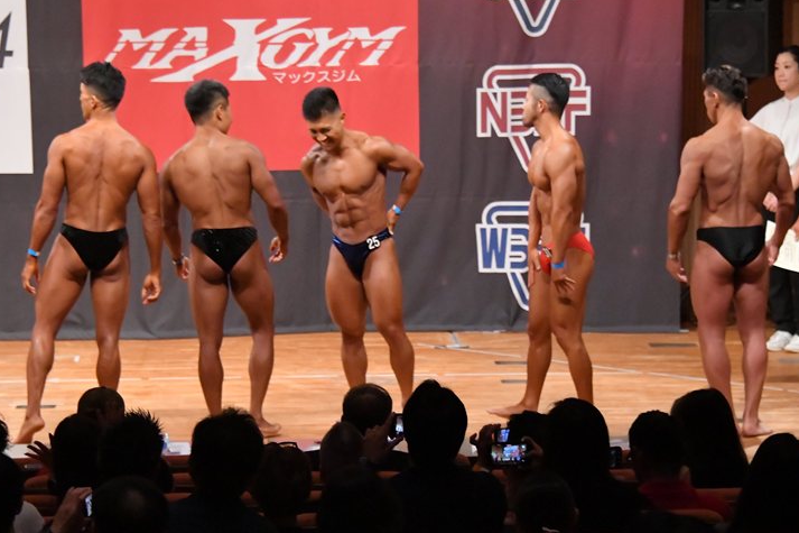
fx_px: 4415
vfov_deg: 6.9
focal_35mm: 199
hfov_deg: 10.3
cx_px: 388
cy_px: 249
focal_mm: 122
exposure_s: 1/400
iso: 11400
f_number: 5.6
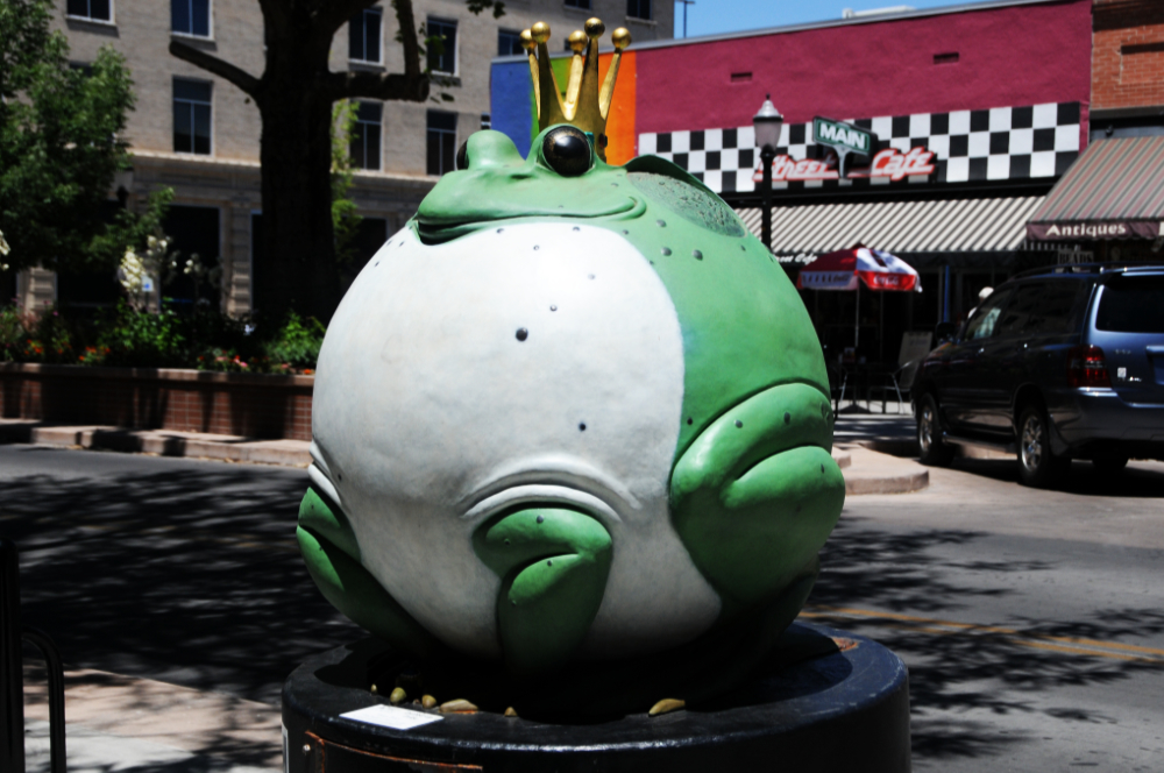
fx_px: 1841
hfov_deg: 35.1
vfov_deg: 23.7
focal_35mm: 57
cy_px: 386
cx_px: 582
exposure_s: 1/1600
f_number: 9
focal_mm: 38
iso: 250
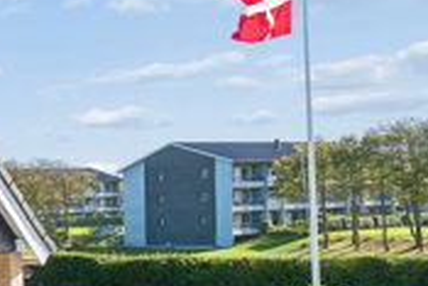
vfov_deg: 18.4
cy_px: 260
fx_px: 869
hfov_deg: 20.2
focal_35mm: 73
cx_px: -335
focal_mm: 16
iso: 160
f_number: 8
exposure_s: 1/250
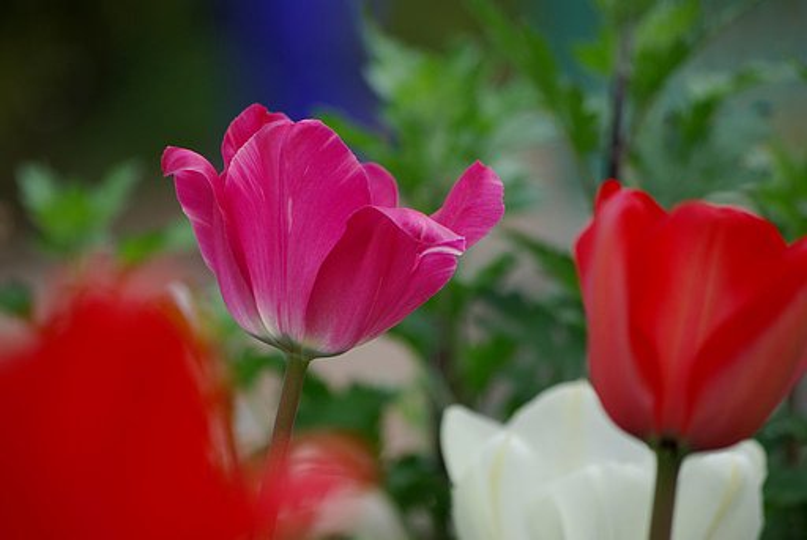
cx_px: 404
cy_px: 270
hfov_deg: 6.9
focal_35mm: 300
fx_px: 6735
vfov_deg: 4.6
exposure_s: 1/200
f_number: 7.1
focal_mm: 200
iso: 100
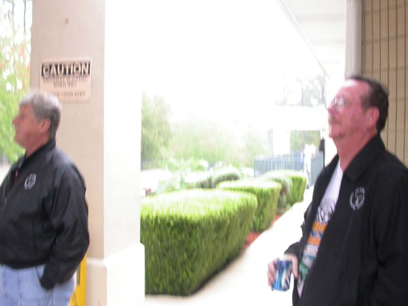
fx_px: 519
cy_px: 163
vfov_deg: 32.9
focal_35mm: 44
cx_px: 204
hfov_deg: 42.9
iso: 100
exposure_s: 1/35.6
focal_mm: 7.85
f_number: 2.6
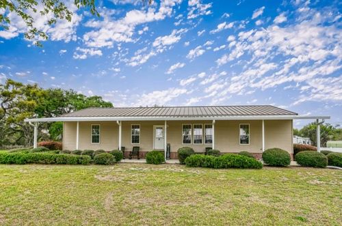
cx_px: 171
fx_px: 142
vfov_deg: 77.1
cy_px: 113
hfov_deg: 100.5
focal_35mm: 15
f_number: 8
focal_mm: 10
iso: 200
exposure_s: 1/1000
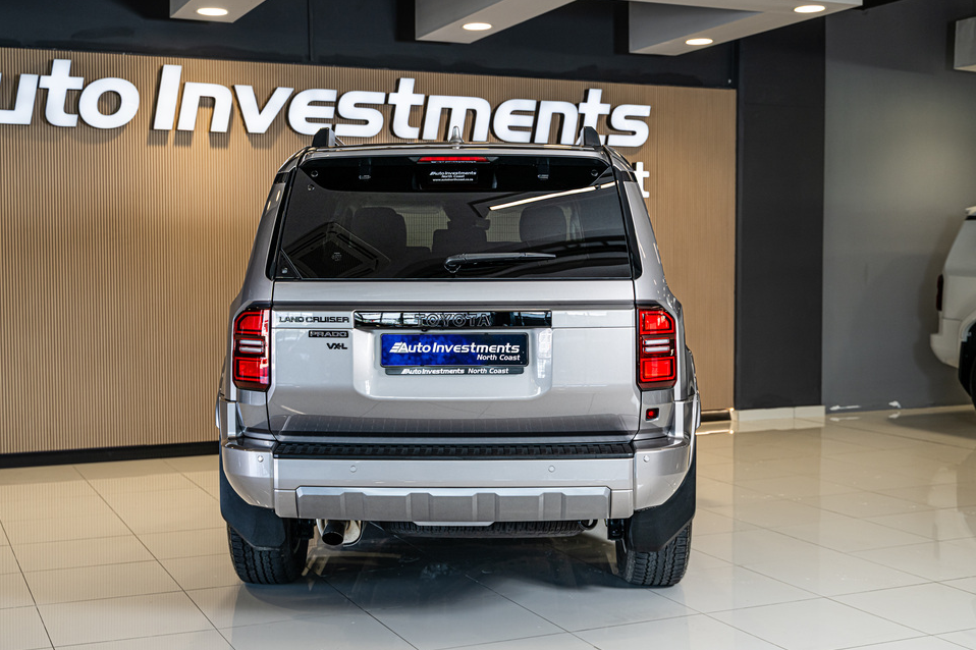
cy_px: 320
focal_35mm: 47
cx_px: 462
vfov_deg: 28.6
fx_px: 1274
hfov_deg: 41.9
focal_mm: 44
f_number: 4
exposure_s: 1/125
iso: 400
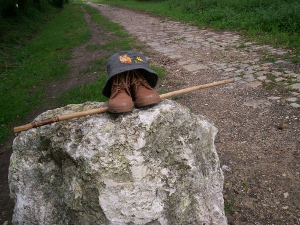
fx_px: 312
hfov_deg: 51.4
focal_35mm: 36
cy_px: 112
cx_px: 150
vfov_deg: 39.7
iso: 100
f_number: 4.5
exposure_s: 1/202
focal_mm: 5.9
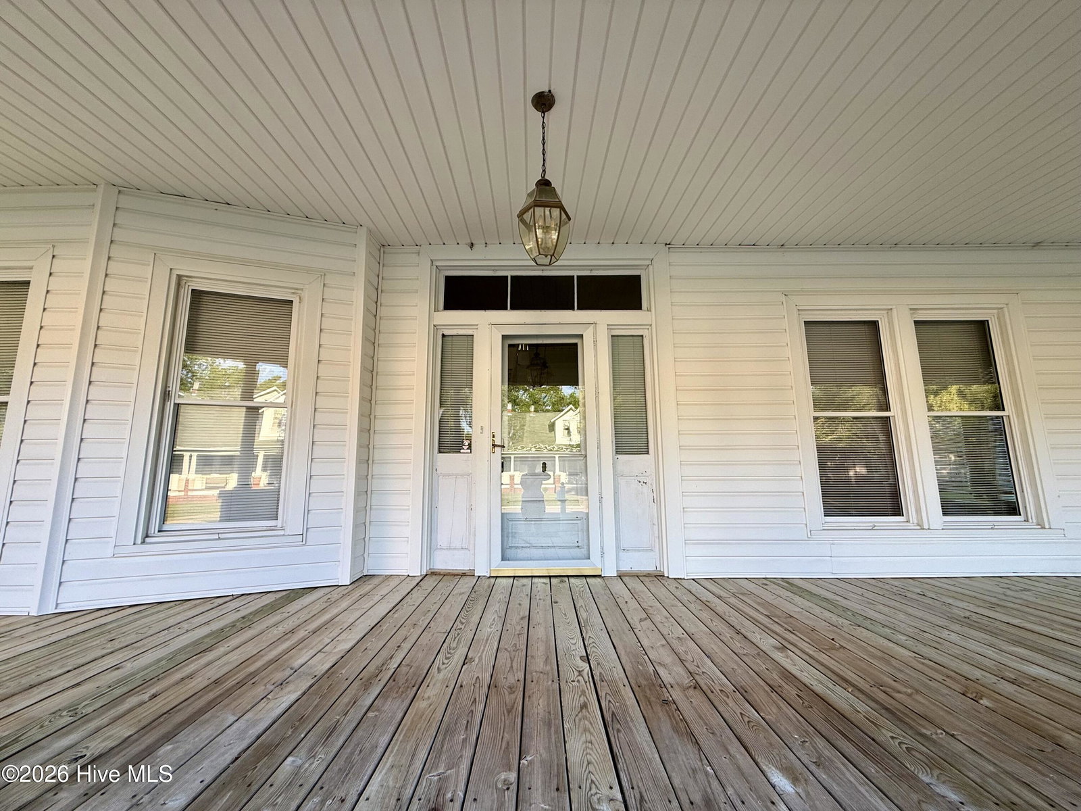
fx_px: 437
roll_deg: +0.6
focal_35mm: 14
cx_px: 540
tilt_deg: +9.0
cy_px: 406
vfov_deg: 85.7
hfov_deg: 102.1
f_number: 2.2
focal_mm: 2.22
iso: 50
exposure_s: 1/187
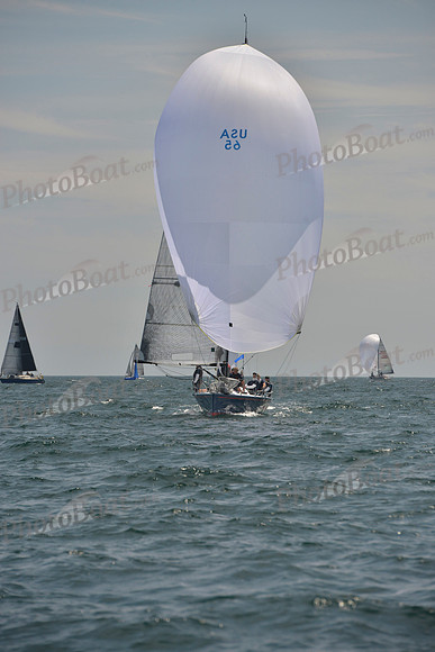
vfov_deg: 10.3
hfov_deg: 6.9
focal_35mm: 200
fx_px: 3623
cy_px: 326
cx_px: 218
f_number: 9
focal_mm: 200
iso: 400
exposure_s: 1/800
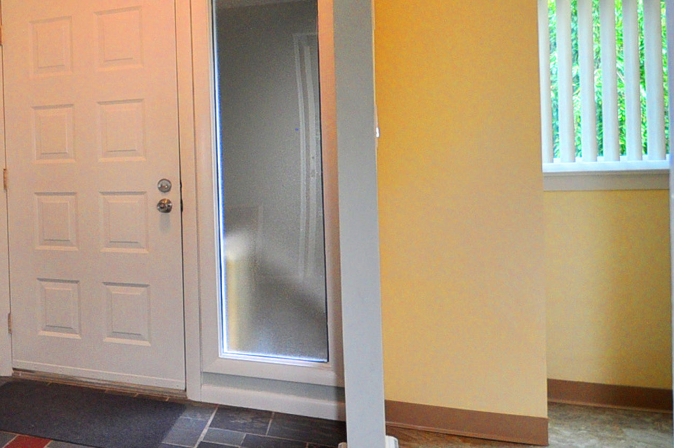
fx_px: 636
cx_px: -1
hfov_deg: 46.6
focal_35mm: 34
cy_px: 163
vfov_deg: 38.5
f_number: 4
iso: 500
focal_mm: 10
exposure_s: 1/125
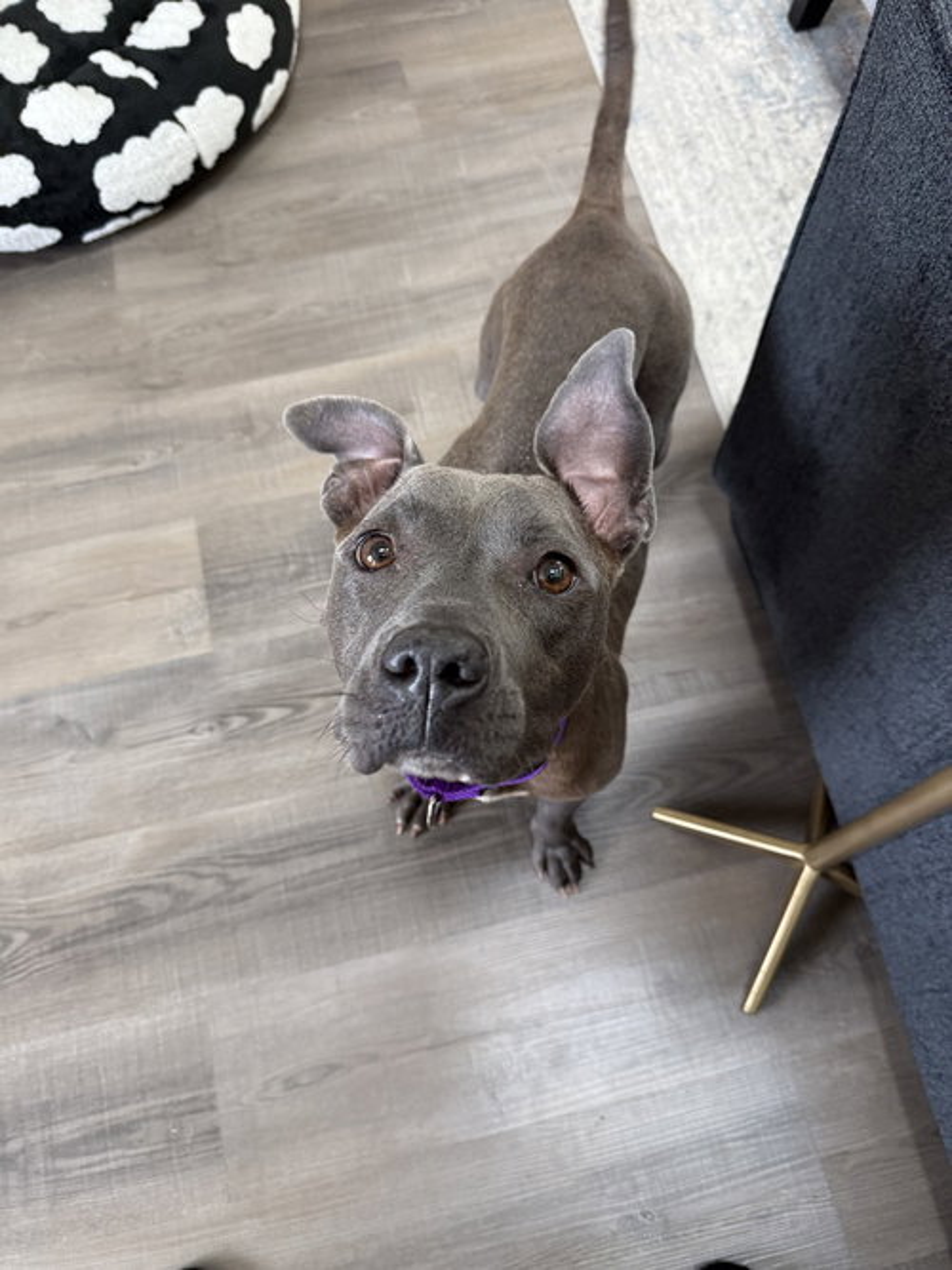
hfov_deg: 56.8
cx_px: 476
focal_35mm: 24
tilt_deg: -71.4
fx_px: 880
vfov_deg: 71.6
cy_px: 635
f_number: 1.78
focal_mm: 6.76
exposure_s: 1/116
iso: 200
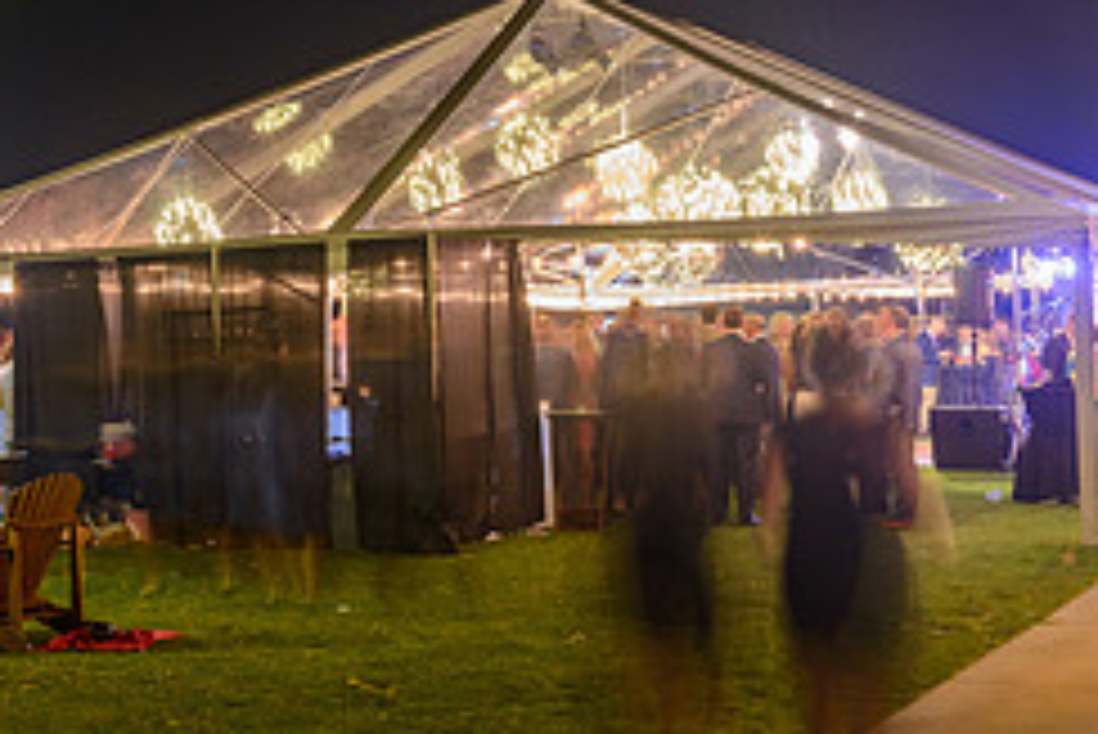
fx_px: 2350
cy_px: 228
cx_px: 27
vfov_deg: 17.7
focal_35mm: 77
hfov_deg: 25.2
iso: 400
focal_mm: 31
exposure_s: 4
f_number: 8
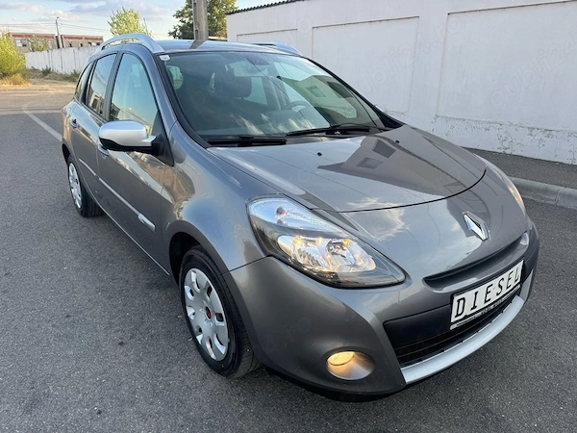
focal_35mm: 24
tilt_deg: -20.1
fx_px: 400
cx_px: 288
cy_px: 216
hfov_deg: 71.6
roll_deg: +0.2
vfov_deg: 56.8
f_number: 1.78
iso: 80
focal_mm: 6.76
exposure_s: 1/802
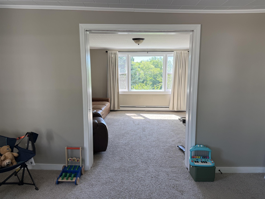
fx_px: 184
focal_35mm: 24
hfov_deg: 71.6
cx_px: 132
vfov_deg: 56.8
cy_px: 100
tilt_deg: -8.1
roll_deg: +1.0
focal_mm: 6.76
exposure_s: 1/229
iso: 100
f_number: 1.78
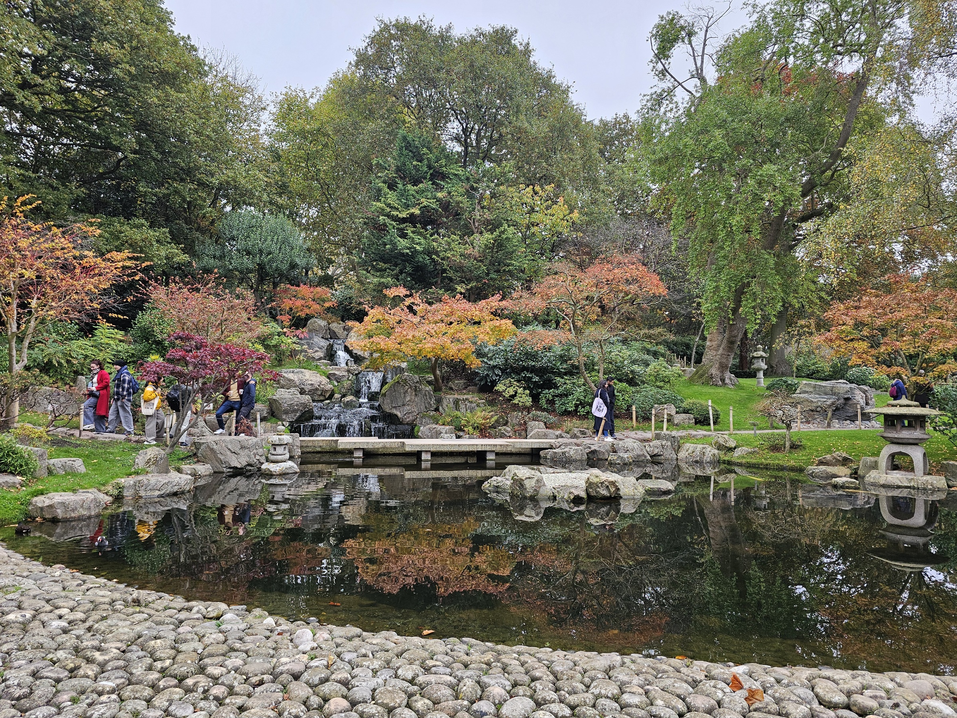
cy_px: 359
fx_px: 636
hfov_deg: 73.9
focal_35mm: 23
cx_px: 478
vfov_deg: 58.9
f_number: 1.7
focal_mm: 6.3
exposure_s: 1/100
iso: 64
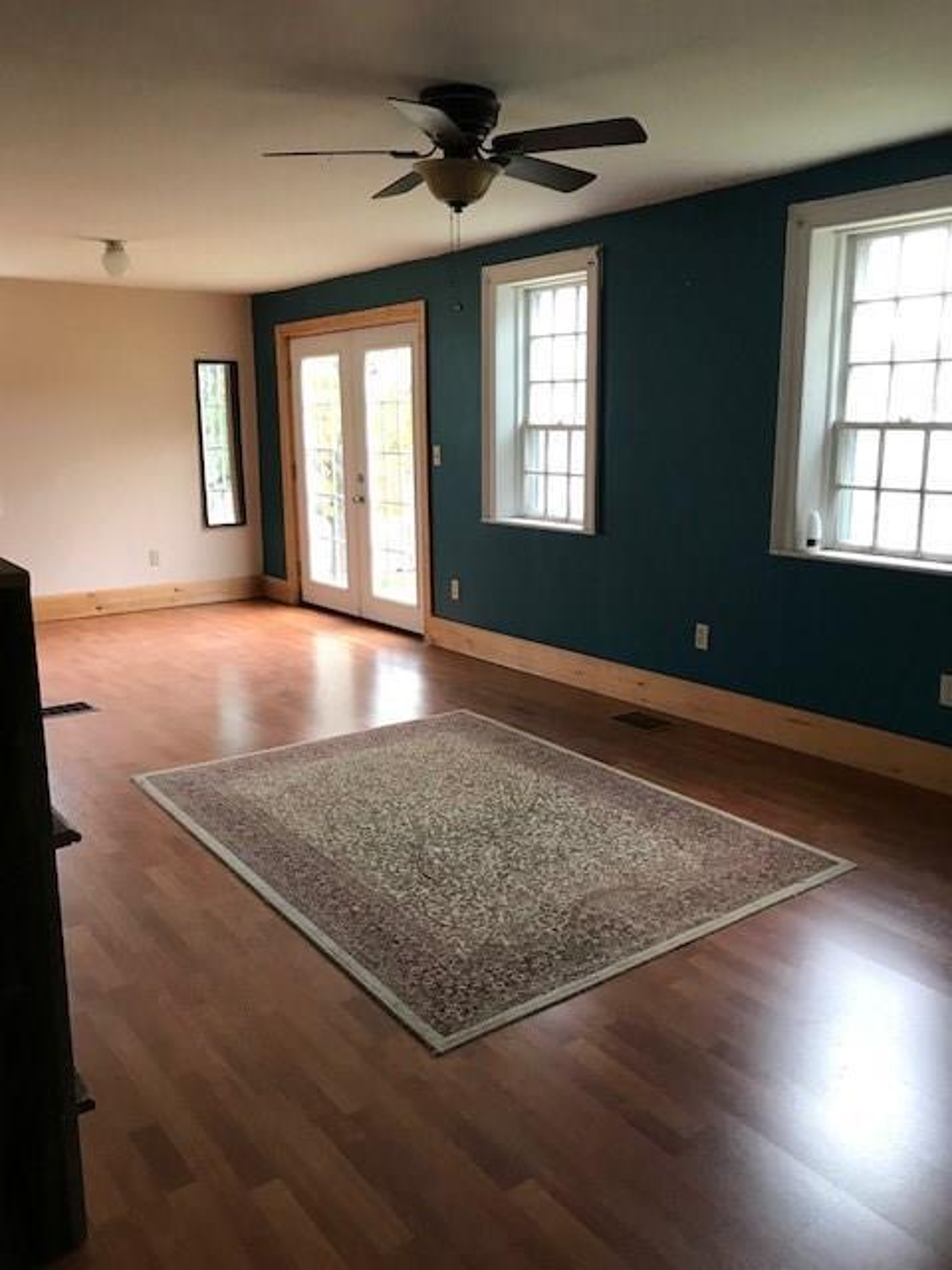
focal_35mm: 28
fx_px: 1027
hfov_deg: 49.7
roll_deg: +1.0
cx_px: 476
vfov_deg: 63.4
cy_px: 635
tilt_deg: -10.4
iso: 40
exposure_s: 1/17
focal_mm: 3.99
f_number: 1.8
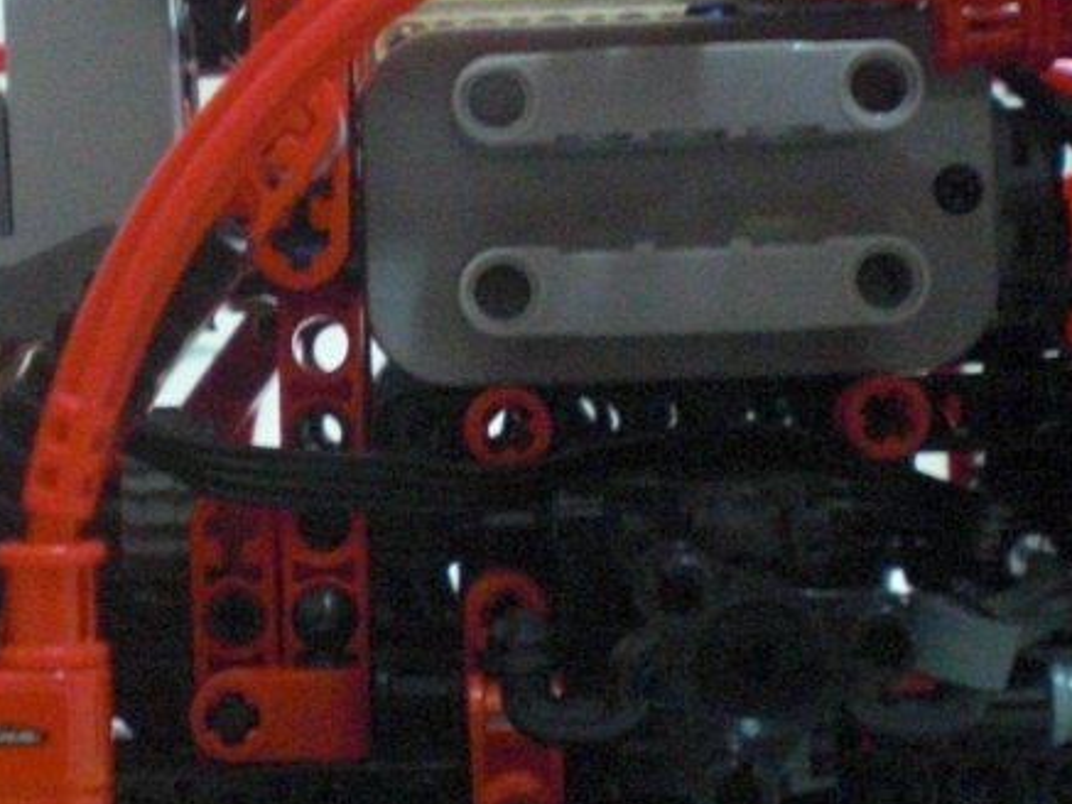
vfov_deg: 16.6
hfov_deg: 21.8
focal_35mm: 89
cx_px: 253
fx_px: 2757
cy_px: 451
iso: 800
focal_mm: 6.3
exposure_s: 1/8
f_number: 3.1
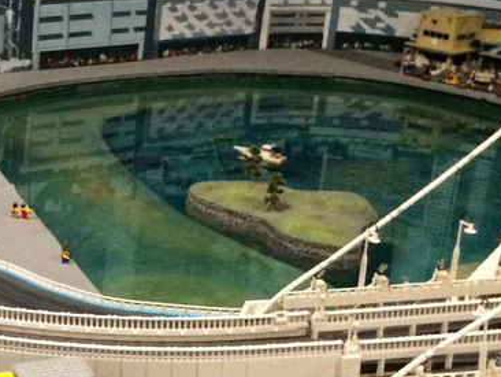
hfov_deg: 22.3
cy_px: 150
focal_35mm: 82
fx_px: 1188
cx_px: -67
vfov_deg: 18.0
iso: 320
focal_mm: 4.12
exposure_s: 1/15
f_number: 2.2
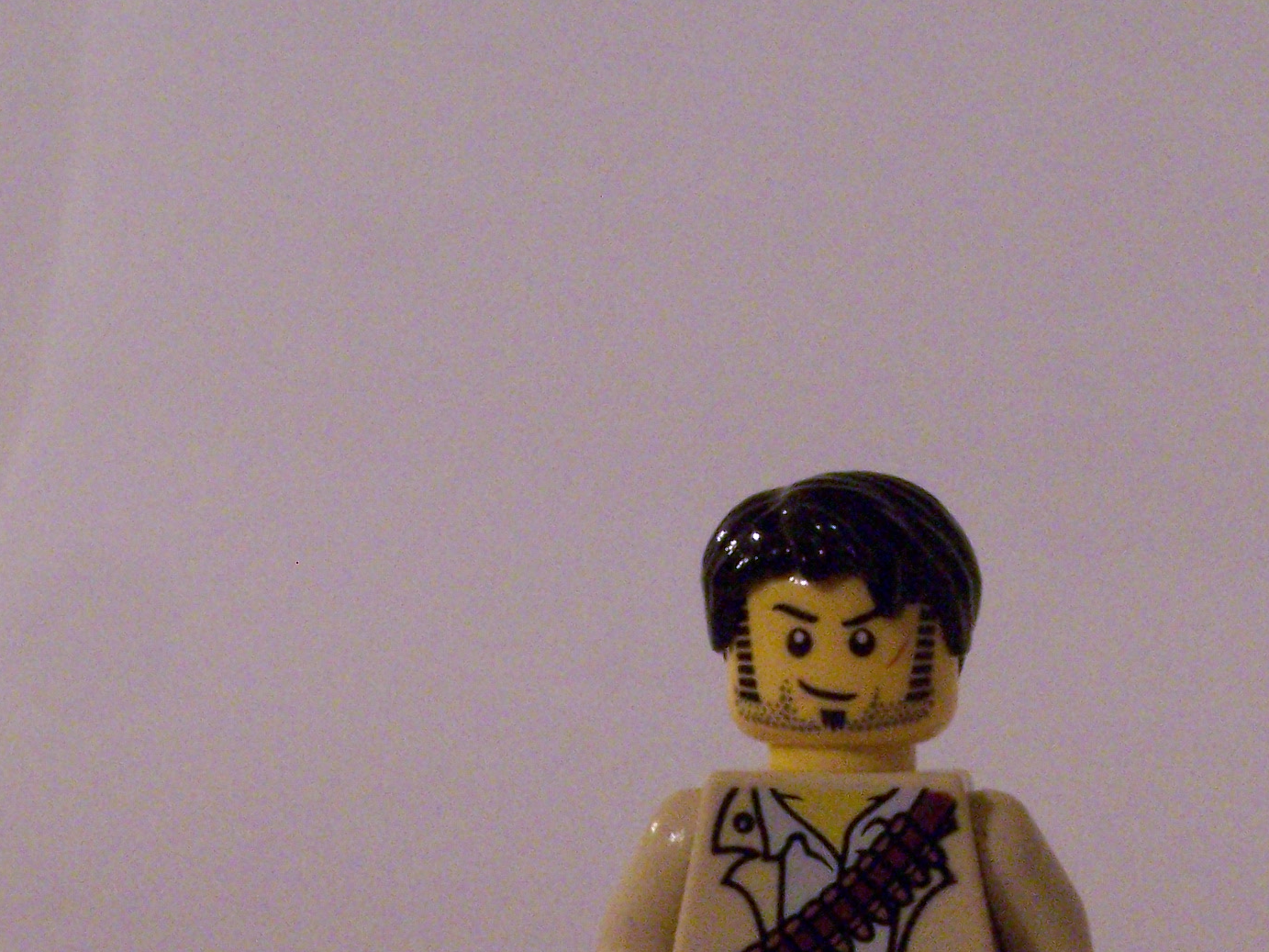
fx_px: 3482
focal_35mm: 95
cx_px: 839
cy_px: 879
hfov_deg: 20.6
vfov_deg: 15.4
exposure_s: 1/4
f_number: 8
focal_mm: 8.5
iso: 400
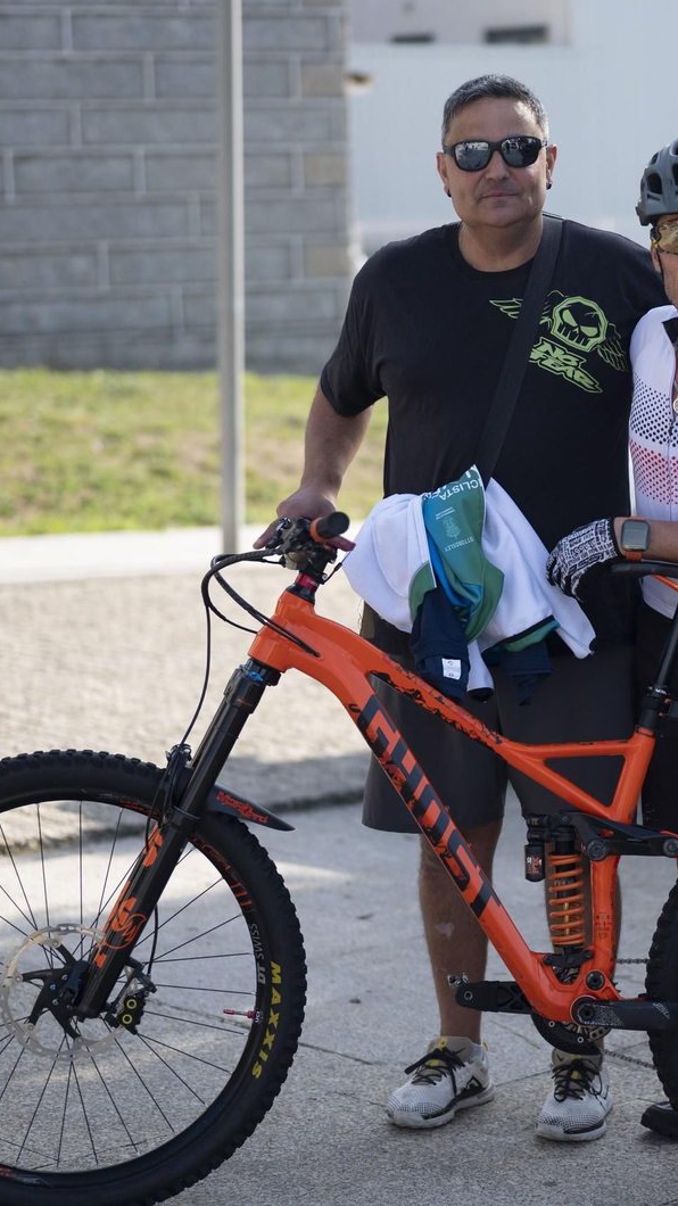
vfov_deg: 26.9
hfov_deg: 15.2
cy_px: 601
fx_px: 2526
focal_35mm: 79
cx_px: 524
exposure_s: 1/3200
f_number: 1.8
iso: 100
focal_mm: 50
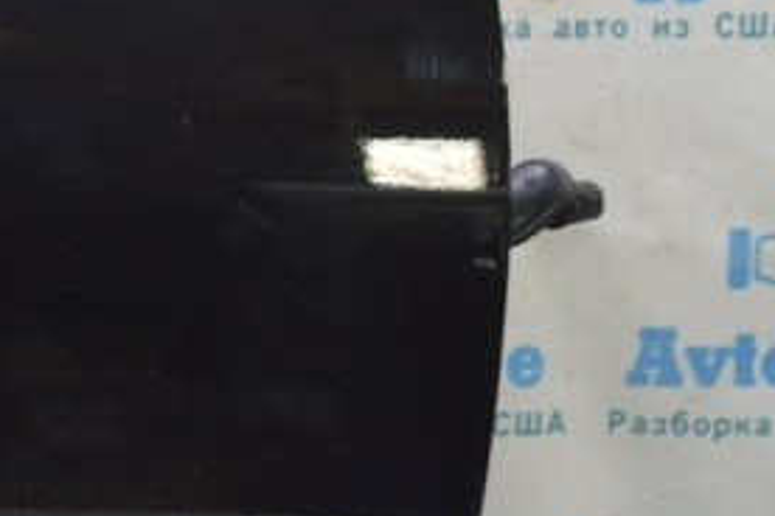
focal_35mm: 117
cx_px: -548
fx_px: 2515
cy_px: 69
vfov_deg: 11.7
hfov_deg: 15.5
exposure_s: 1/20
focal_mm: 21
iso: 400
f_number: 5.6
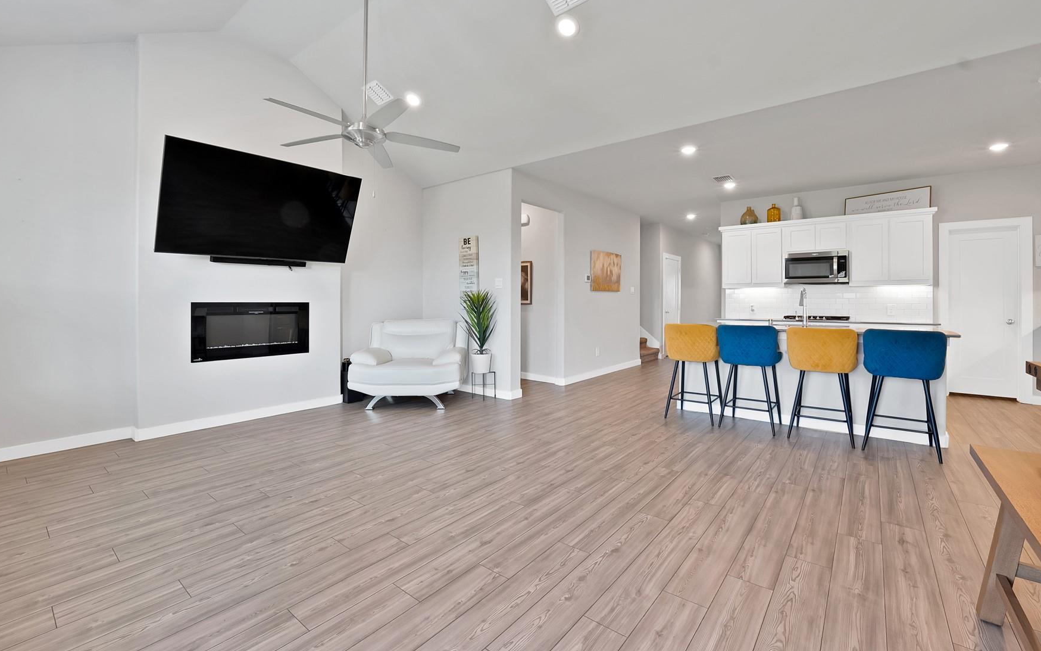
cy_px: 297
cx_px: 521
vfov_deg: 78.5
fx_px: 397
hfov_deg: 105.3
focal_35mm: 14
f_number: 9
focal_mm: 12
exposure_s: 1/3
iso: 640
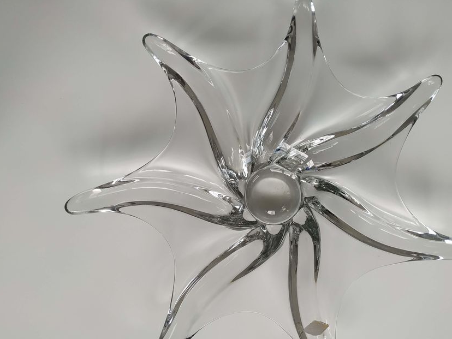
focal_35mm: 29
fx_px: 379
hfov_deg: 61.7
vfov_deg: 47.9
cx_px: 223
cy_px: 203
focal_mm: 3.94
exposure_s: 1/133
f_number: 1.9
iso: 100
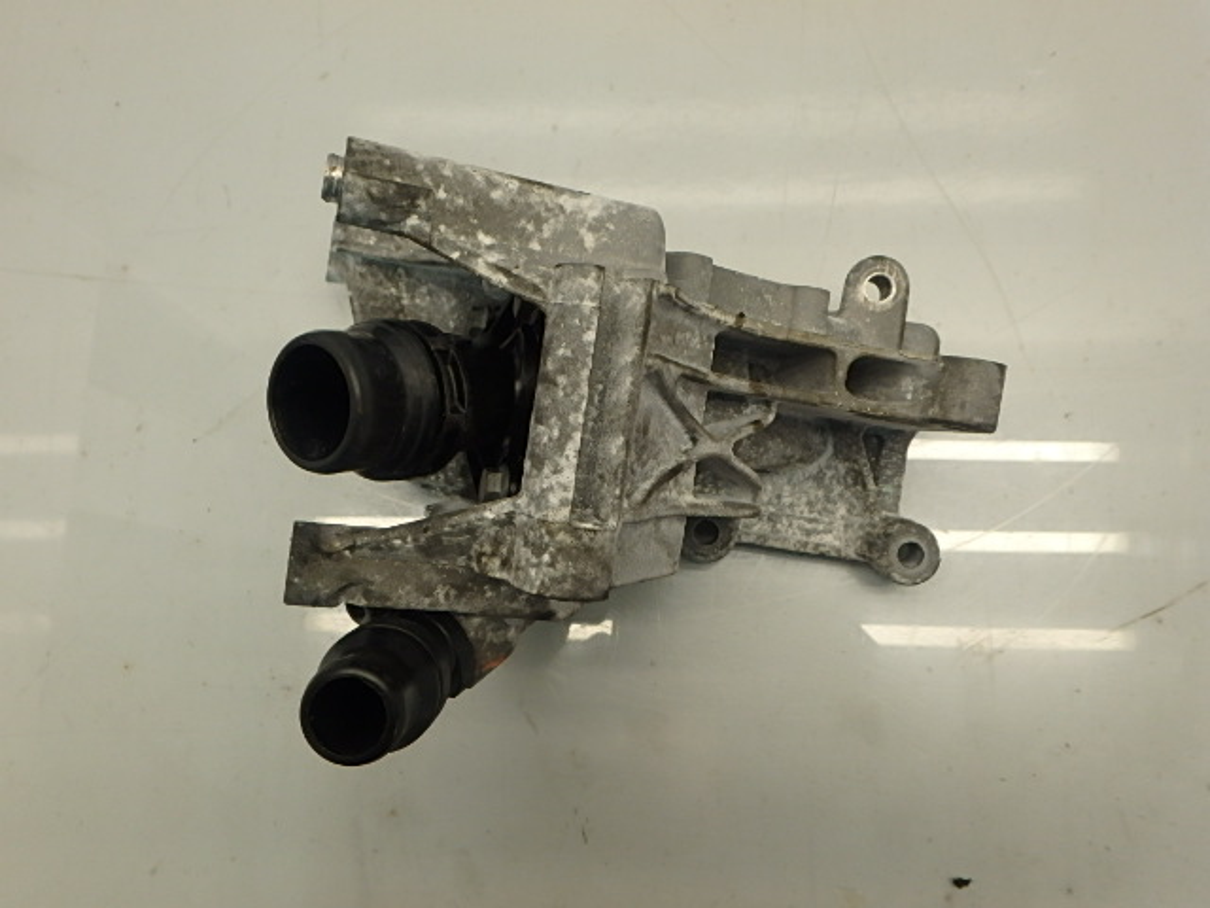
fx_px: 874
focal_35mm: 25
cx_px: 605
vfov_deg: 54.9
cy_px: 454
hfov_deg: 69.4
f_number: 4.1
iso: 200
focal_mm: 4.5
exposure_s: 1/60
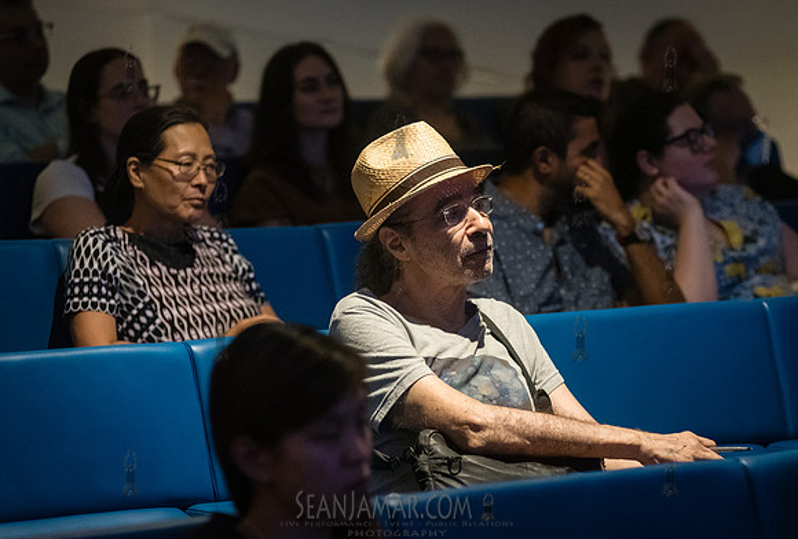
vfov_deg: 9.2
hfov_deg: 13.6
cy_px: 241
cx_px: 448
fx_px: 3358
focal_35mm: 151
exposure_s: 1/250
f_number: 3.5
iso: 6400
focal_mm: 135
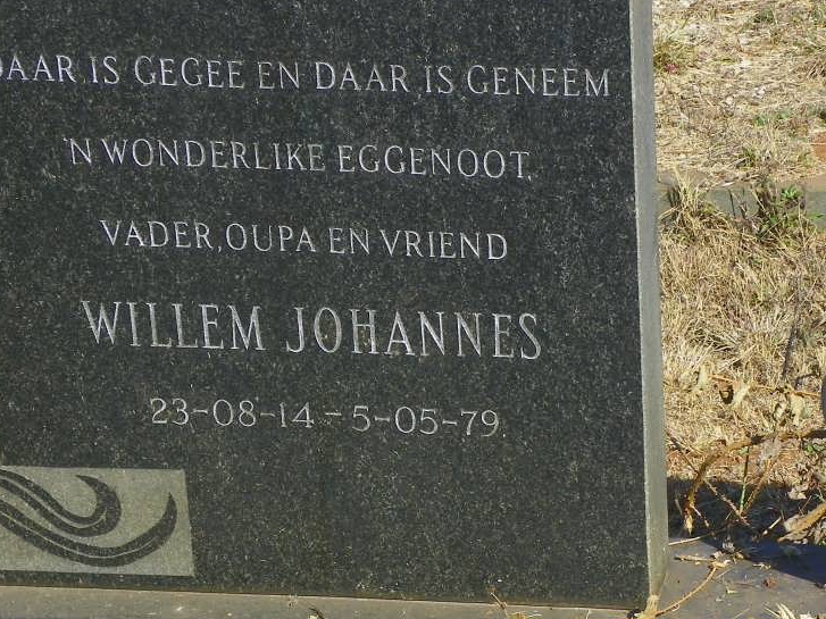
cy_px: 358
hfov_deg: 14.4
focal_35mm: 137
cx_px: 543
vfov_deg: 10.8
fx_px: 3269
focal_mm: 14.7
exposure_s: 1/200
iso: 64
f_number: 5.6
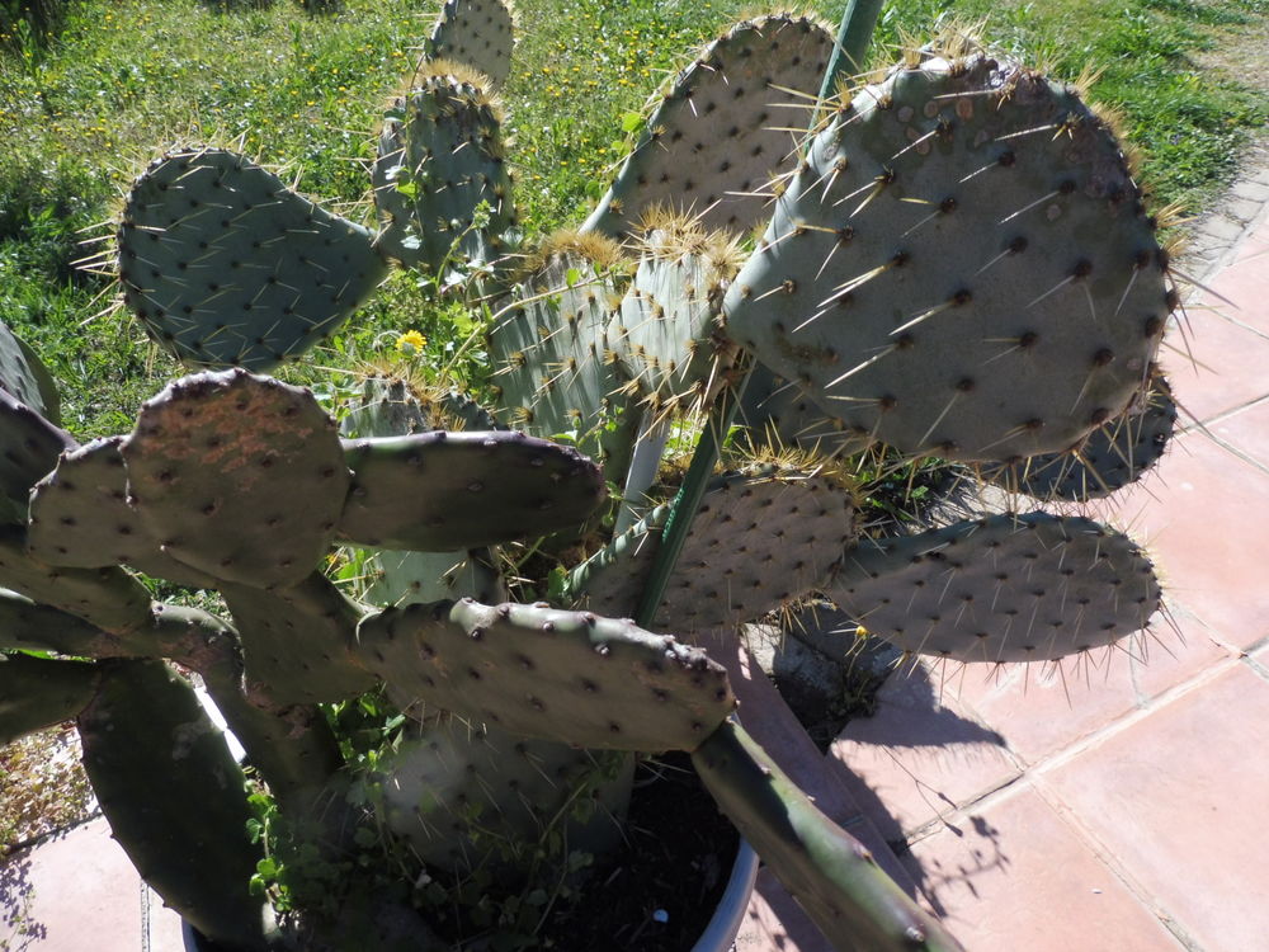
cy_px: 476
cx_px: 634
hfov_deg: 71.6
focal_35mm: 24
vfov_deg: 56.8
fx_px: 880
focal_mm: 4.3
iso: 100
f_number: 4
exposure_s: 1/640
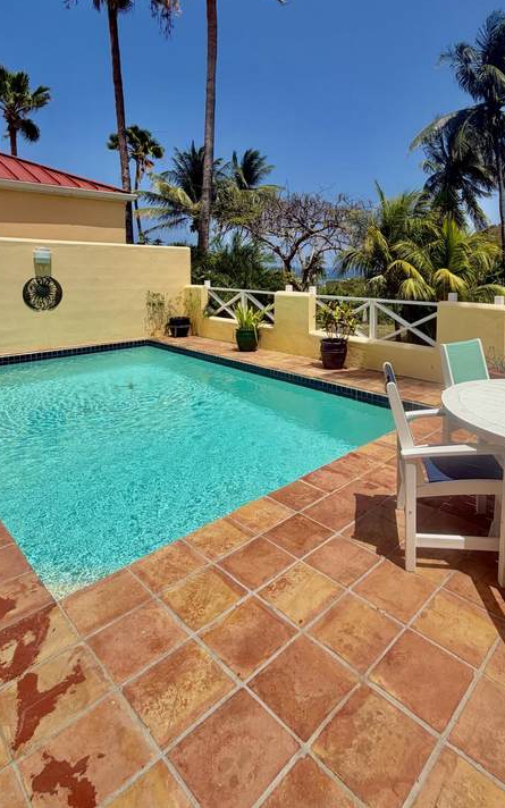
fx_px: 440
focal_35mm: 20
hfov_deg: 58.7
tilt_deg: -4.8
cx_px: 322
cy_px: 301
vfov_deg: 83.4
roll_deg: -1.6
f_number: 2.2
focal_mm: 2.22
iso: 20
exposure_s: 1/1399
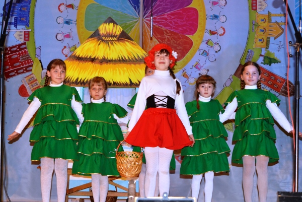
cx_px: 151
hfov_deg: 23.4
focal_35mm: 87
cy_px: 101
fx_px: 730
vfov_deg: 15.7
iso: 800
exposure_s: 1/60
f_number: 8
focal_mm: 58
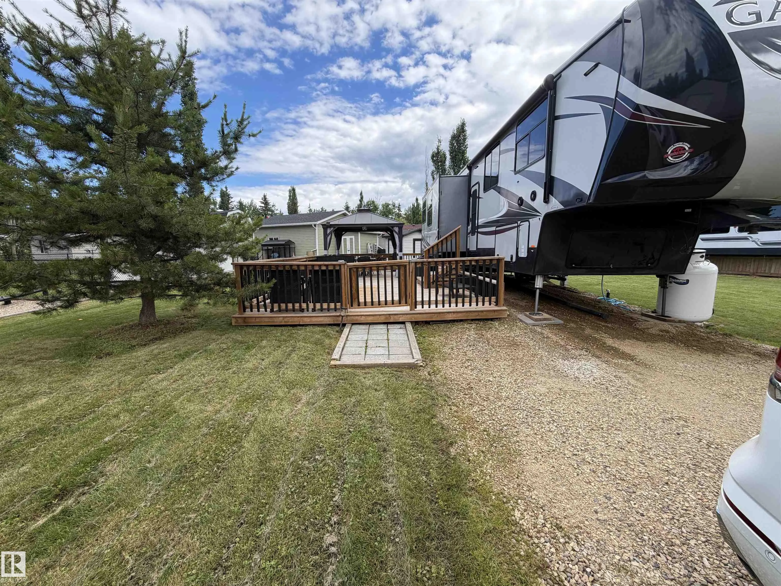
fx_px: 316
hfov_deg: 102.1
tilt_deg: -7.9
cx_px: 390
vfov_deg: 85.7
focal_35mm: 14
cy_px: 293
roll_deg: +0.1
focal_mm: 2.22
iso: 40
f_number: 2.2
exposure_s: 1/506
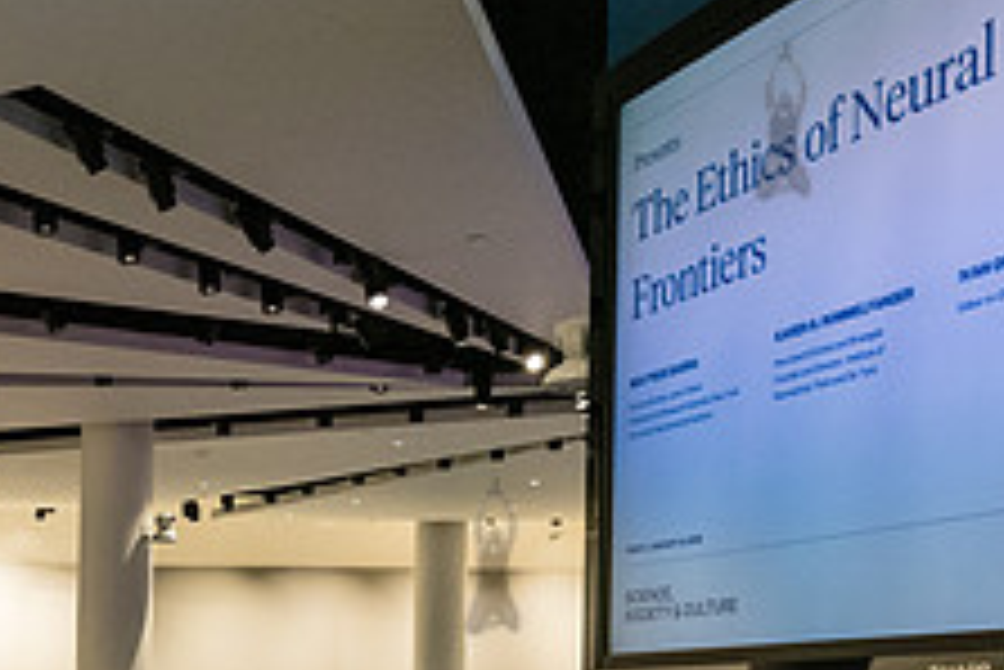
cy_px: 771
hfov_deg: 29.0
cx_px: -90
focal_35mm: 63
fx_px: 1758
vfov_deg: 20.4
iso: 6400
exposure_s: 1/250
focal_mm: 24
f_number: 5
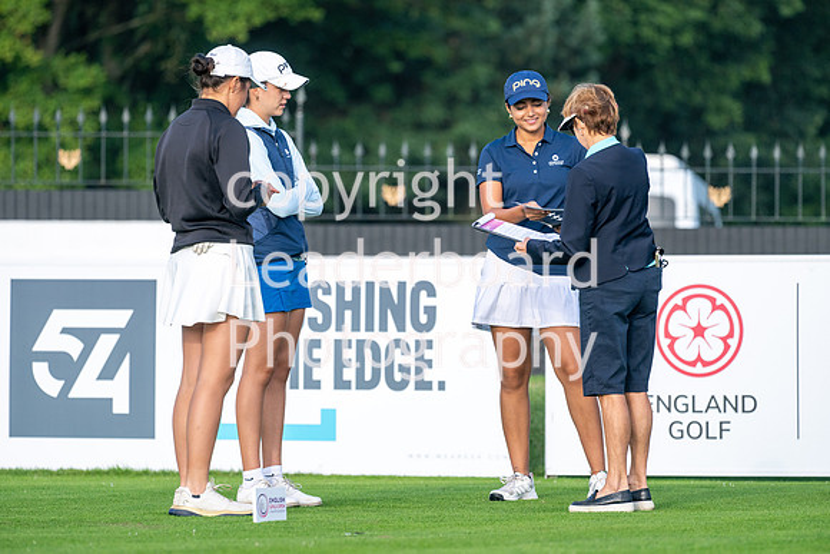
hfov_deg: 6.9
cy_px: 277
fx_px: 6918
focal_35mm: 300
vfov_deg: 4.6
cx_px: 415
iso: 400
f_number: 5
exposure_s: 1/1250
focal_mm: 300
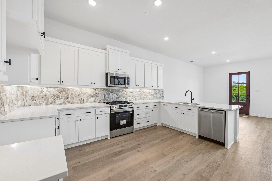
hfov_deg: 104.3
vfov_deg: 81.2
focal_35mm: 14
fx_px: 106
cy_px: 90
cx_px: 136
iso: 400
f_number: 8
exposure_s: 1/80
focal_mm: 14
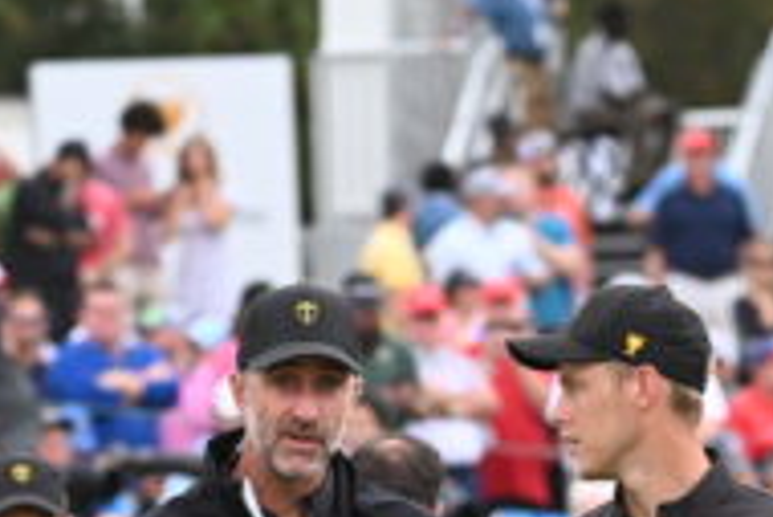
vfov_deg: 1.9
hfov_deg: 2.9
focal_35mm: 709
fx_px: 15235
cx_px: 598
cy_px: 902
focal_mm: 180
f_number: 4.8
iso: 1600
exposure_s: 1/1600
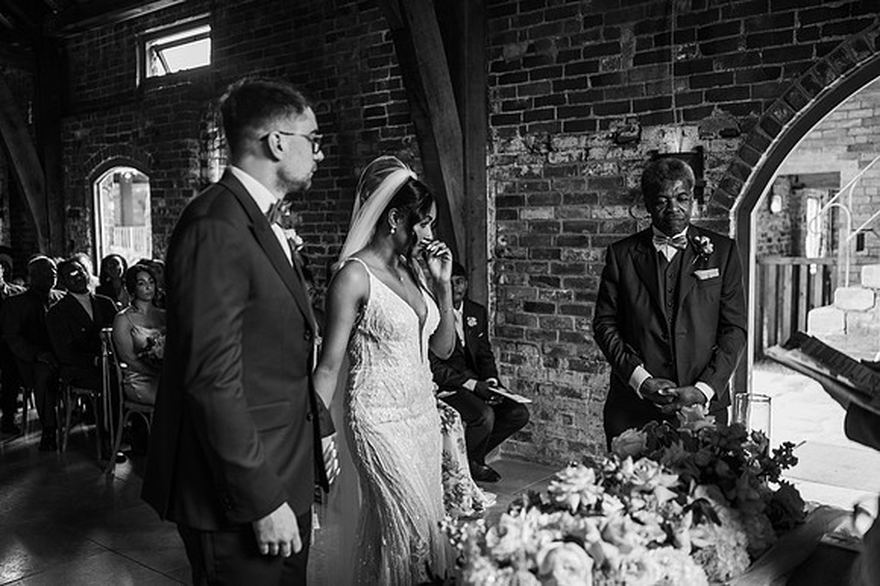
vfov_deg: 37.8
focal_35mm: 35
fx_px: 855
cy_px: 293
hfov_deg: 54.5
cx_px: 440
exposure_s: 1/200
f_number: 2
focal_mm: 35
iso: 450
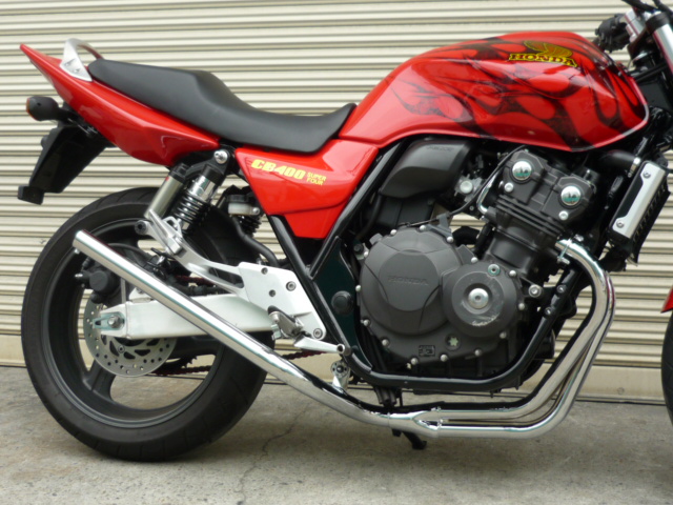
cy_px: 252
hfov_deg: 36.2
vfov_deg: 27.5
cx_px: 336
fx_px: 1030
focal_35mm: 53
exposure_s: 1/250
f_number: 2.8
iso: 100
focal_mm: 5.5
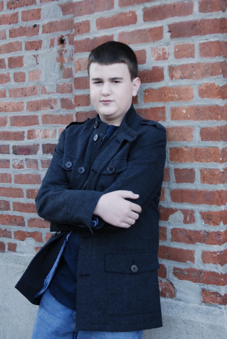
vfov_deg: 35.0
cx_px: 114
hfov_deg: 23.8
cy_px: 170
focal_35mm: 57
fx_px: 538
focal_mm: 38
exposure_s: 1/200
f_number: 4
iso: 400
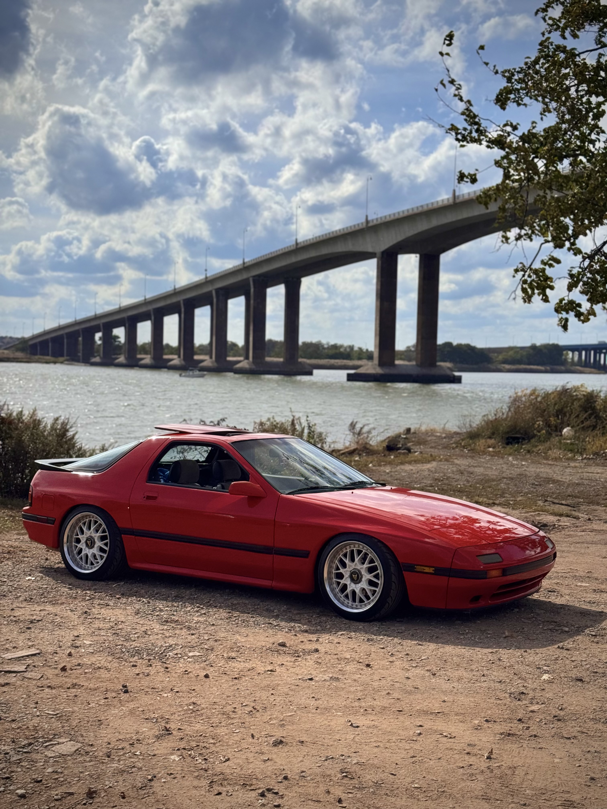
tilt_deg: -2.3
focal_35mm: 48
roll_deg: -0.8
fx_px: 1122
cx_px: 304
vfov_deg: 39.7
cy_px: 404
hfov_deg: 30.3
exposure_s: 1/15385
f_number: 1.78
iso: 80
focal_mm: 6.76
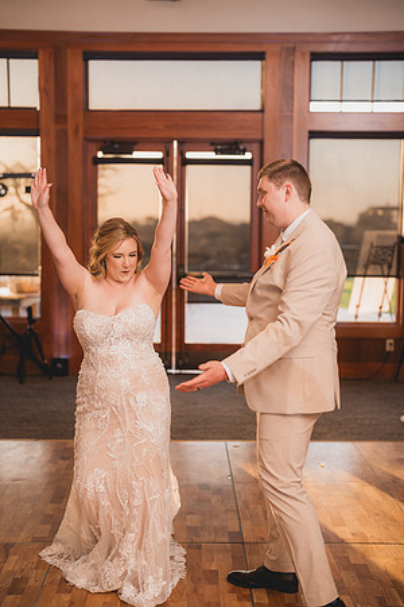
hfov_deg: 27.0
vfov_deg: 39.6
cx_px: 202
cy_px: 304
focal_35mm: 50
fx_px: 842
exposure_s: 1/250
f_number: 1.8
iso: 125
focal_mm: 50
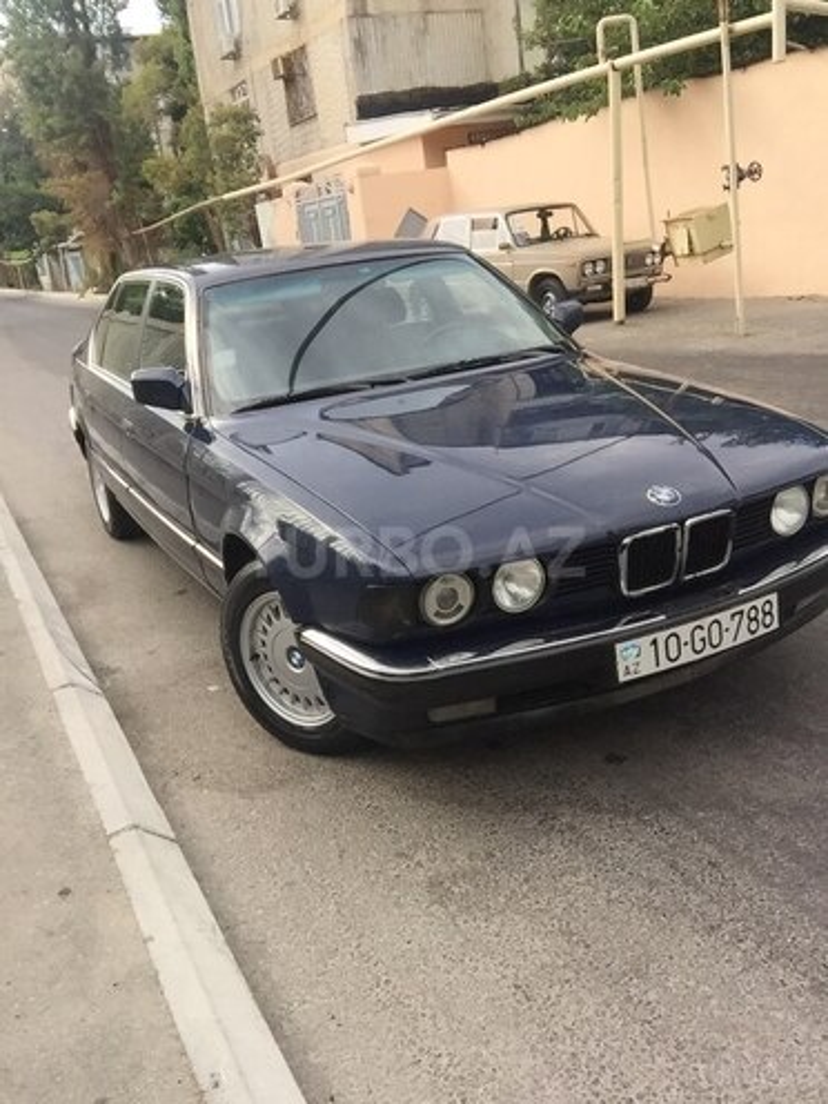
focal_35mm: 31
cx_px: 414
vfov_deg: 58.4
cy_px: 552
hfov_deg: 45.4
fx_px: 989
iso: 32
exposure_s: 1/481
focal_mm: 2.65
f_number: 2.2
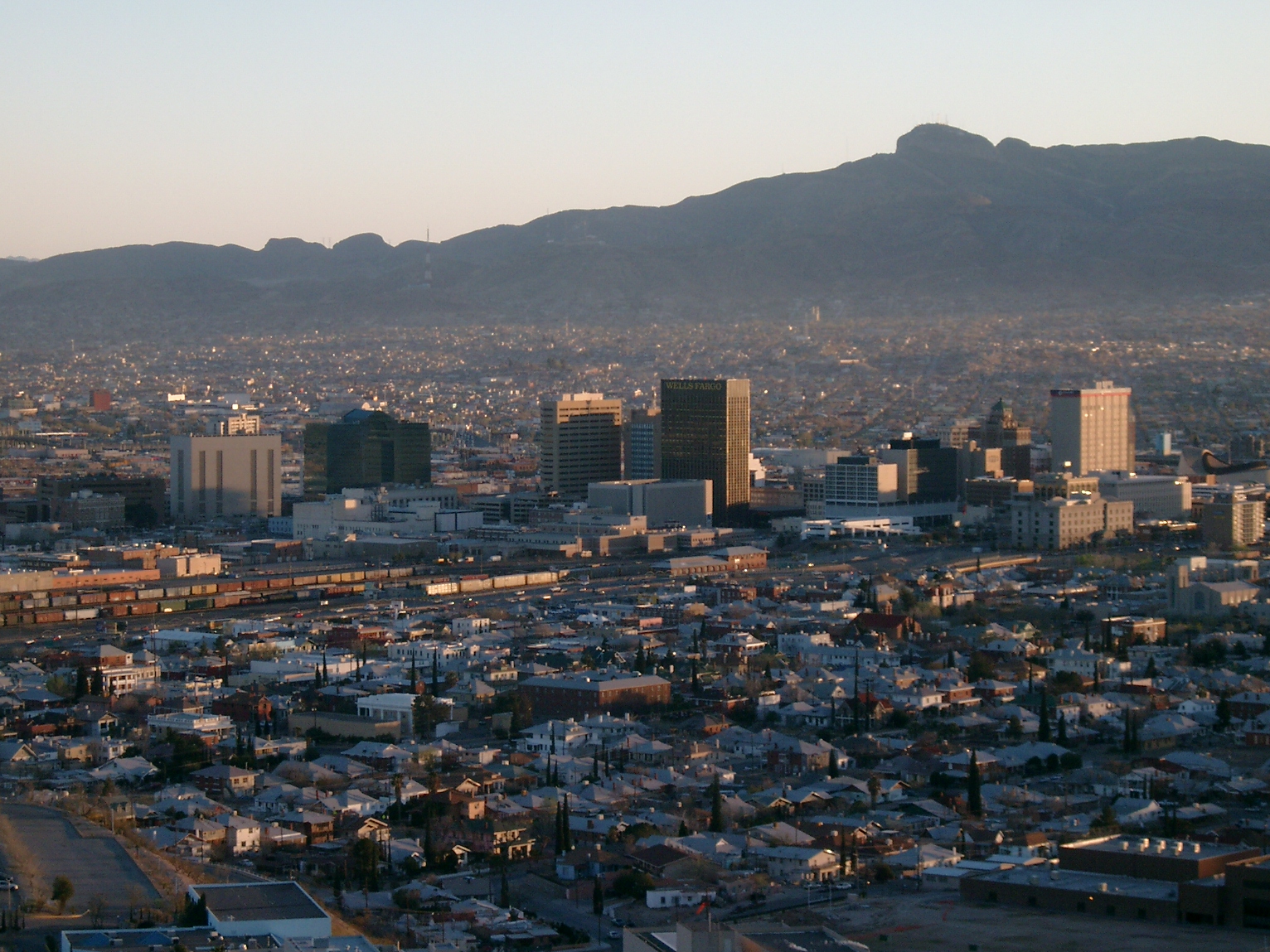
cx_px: 657
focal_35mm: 117
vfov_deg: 12.7
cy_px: 471
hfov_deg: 16.8
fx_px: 4293
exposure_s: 1/250
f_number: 4.8
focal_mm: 22.8
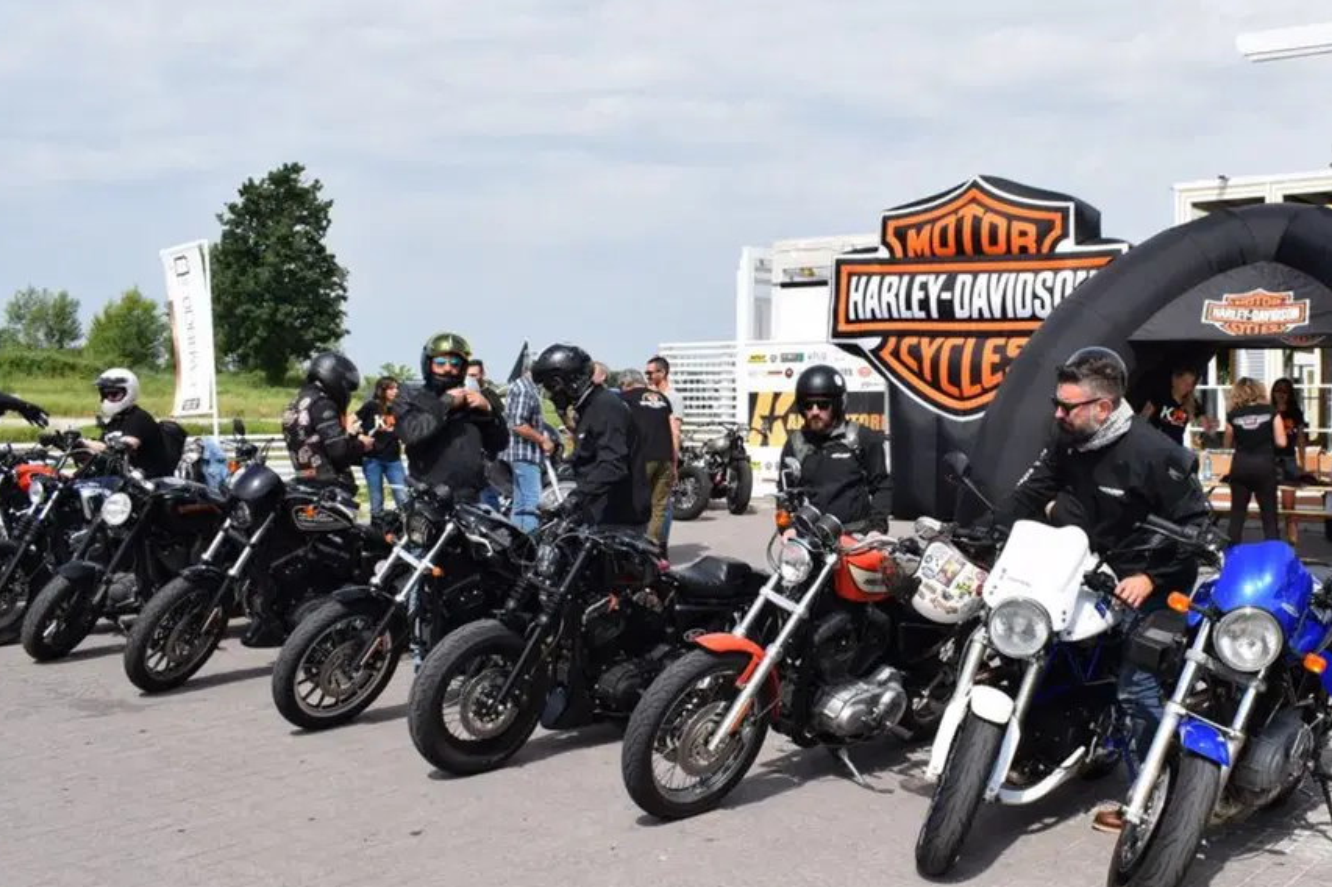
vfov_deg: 35.0
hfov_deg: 50.0
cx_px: 870
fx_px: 1405
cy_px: 473
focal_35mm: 38
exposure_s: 1/400
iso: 200
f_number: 10
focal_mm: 18
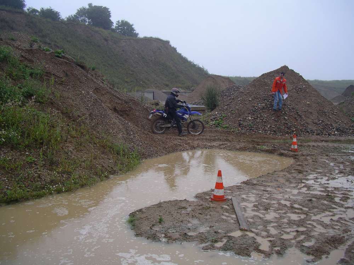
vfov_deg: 38.7
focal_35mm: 37
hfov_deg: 50.1
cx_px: 177
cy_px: 132
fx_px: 378
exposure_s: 1/100
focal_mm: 5.7
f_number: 2.8
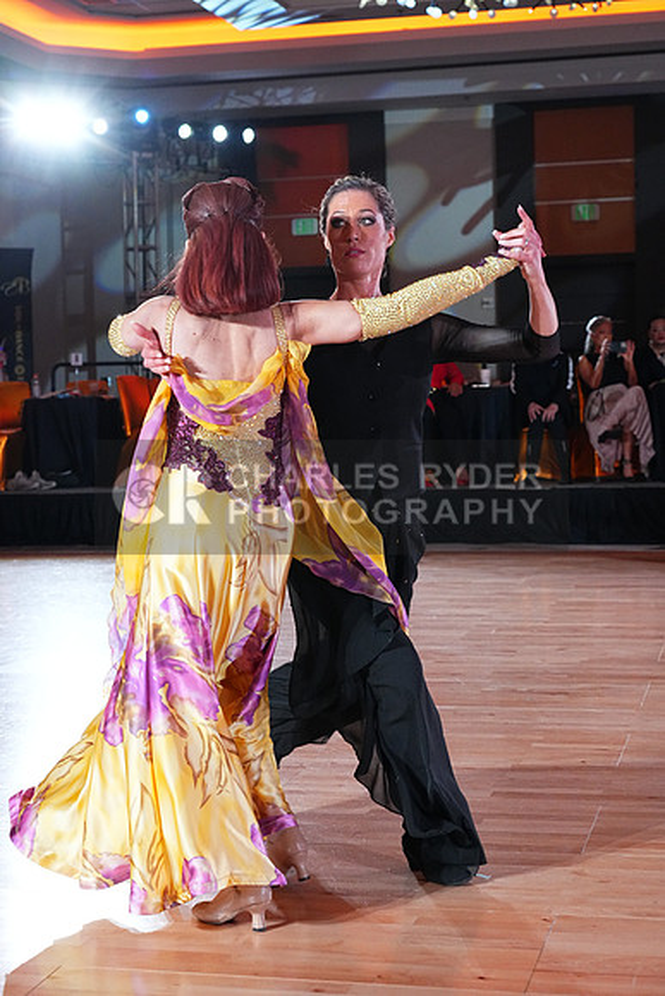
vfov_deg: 32.4
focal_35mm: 62
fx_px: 1717
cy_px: 498
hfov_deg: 21.9
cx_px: 332
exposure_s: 1/400
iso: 5000
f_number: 5
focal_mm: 62
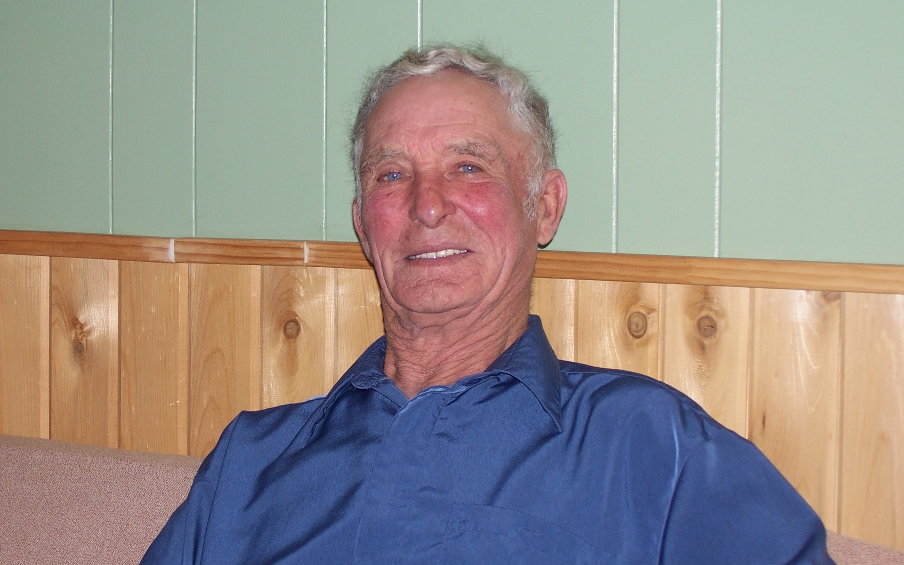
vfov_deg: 12.0
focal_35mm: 109
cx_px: 451
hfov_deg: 19.1
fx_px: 2685
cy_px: 298
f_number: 4
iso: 80
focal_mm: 17.5
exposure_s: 1/125
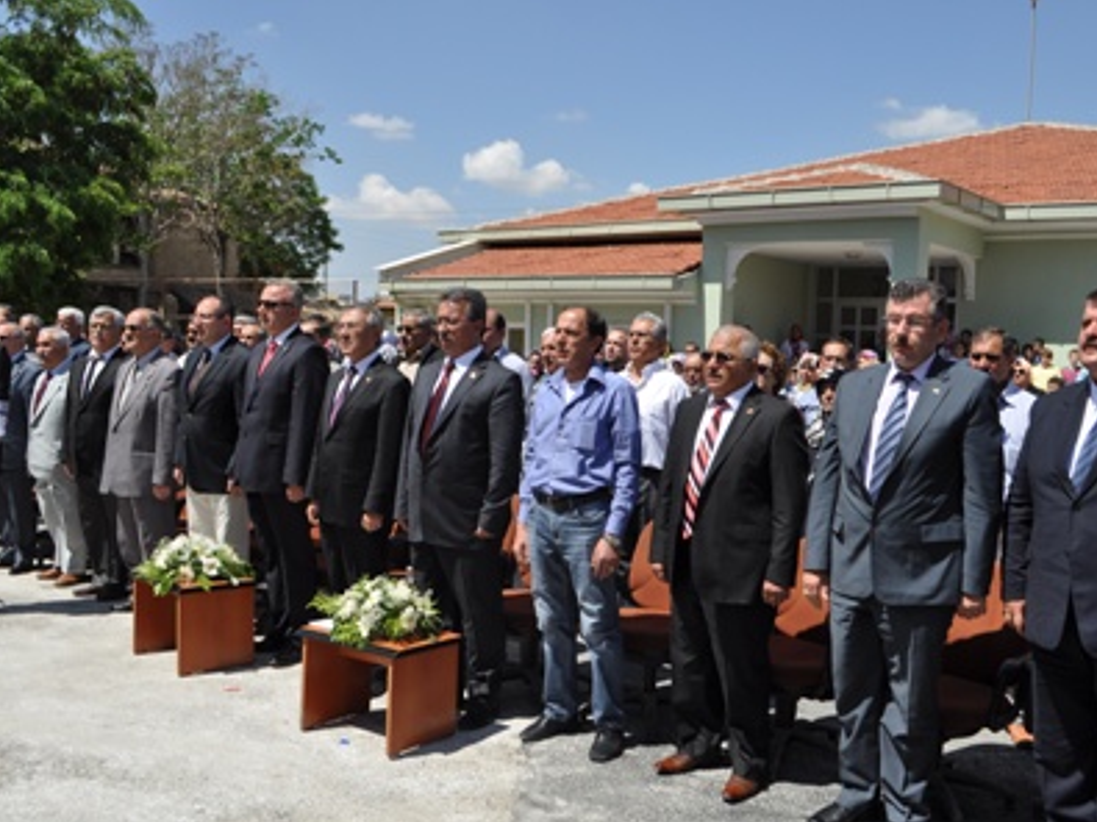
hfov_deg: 51.2
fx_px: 1141
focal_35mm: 36
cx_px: 619
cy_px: 411
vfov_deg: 39.6
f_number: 9
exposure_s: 1/320
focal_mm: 22
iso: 200
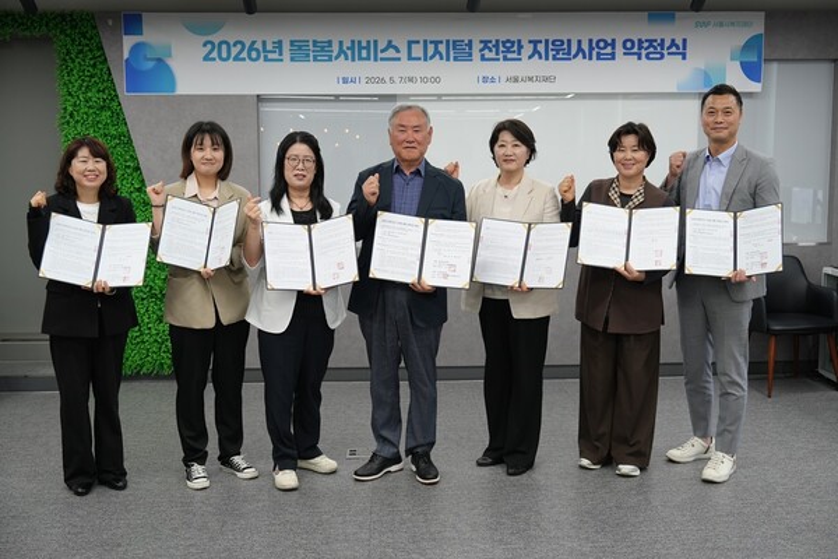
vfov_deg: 32.6
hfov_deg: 47.4
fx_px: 954
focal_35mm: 41
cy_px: 280
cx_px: 419
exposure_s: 1/160
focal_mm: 41
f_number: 4
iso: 400
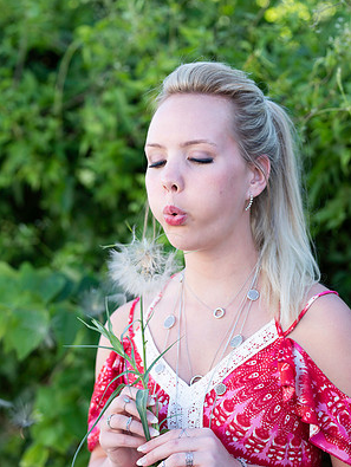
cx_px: 176
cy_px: 246
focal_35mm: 93
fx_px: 1255
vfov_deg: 21.1
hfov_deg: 15.9
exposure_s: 1/200
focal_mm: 85
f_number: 2.8
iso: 125
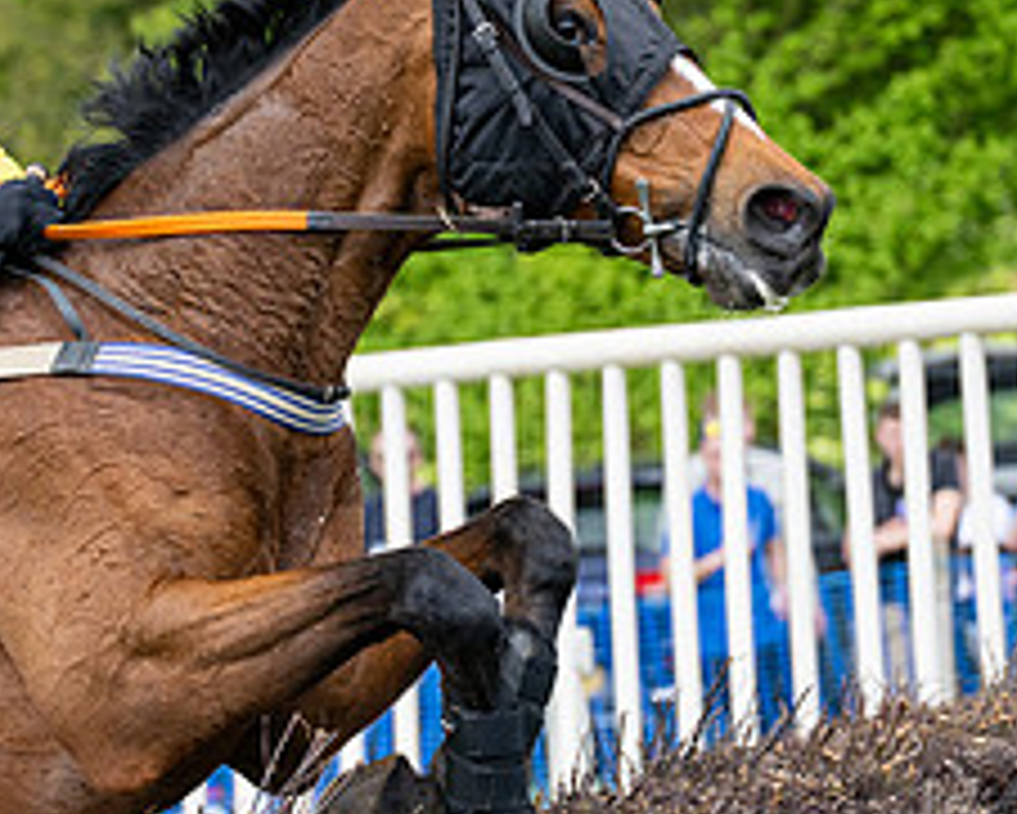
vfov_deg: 7.9
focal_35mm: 196
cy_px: 517
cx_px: -79
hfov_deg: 9.8
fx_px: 5902
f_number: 2.8
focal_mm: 70
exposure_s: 1/2500
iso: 400
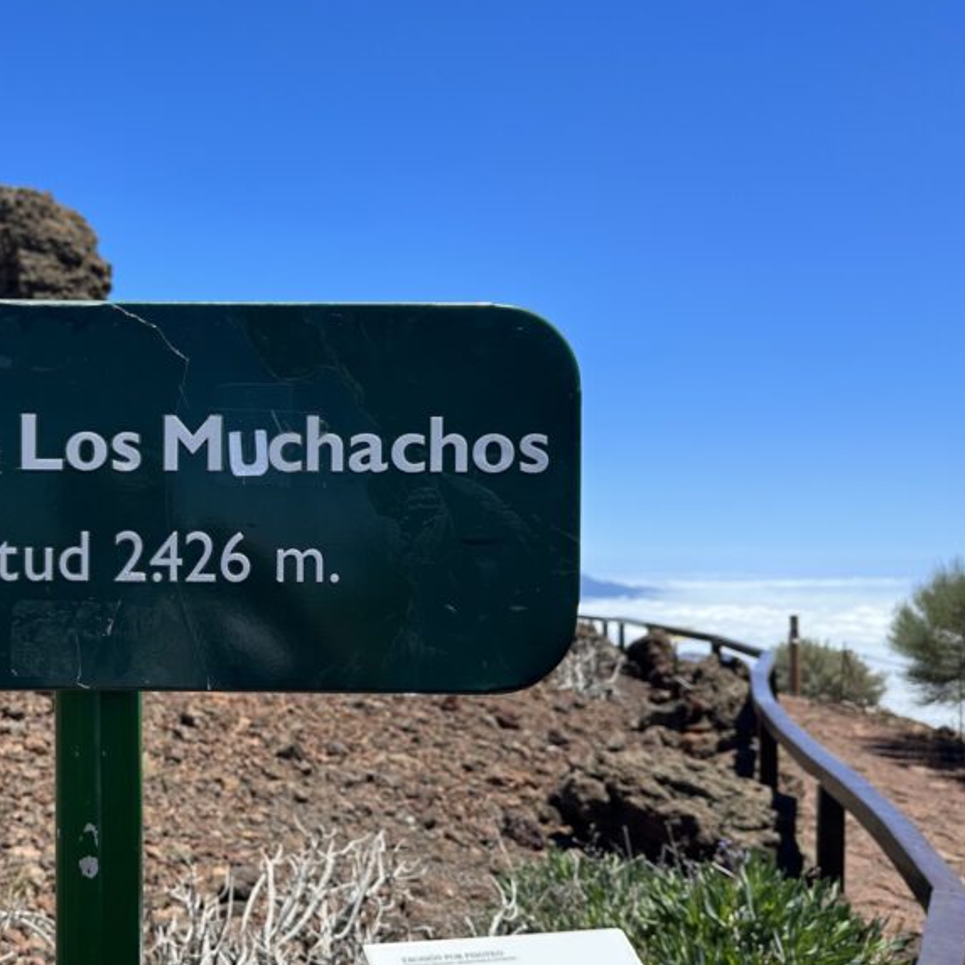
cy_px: 528
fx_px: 1199
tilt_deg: +0.4
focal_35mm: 38
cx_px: 152
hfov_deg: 41.4
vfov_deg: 43.8
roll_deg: +0.7
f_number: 1.78
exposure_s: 1/3861
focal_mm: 6.86
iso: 80
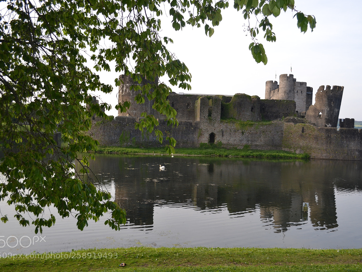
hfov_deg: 59.9
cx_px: 190
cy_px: 137
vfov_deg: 46.8
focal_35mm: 30
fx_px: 314
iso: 100
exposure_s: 1/200
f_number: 4
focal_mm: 18
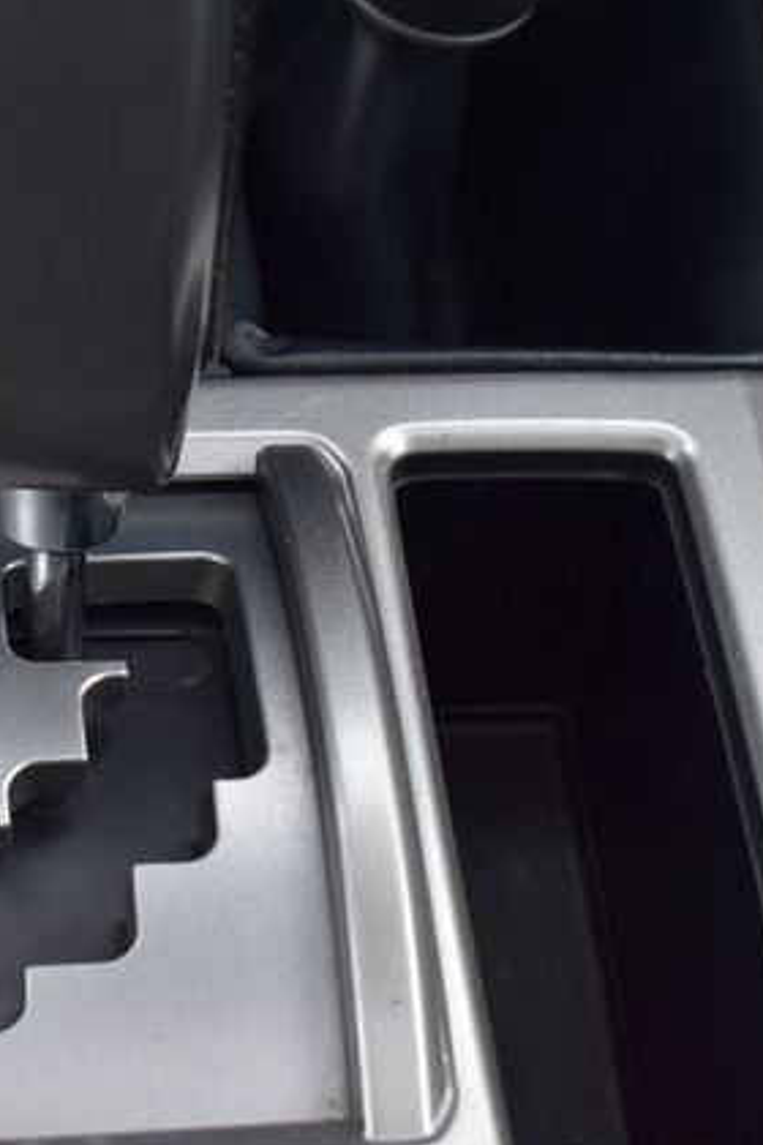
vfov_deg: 21.2
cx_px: 60
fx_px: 3052
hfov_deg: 14.1
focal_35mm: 96
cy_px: 578
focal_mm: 42
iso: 400
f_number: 6.3
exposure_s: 1/15
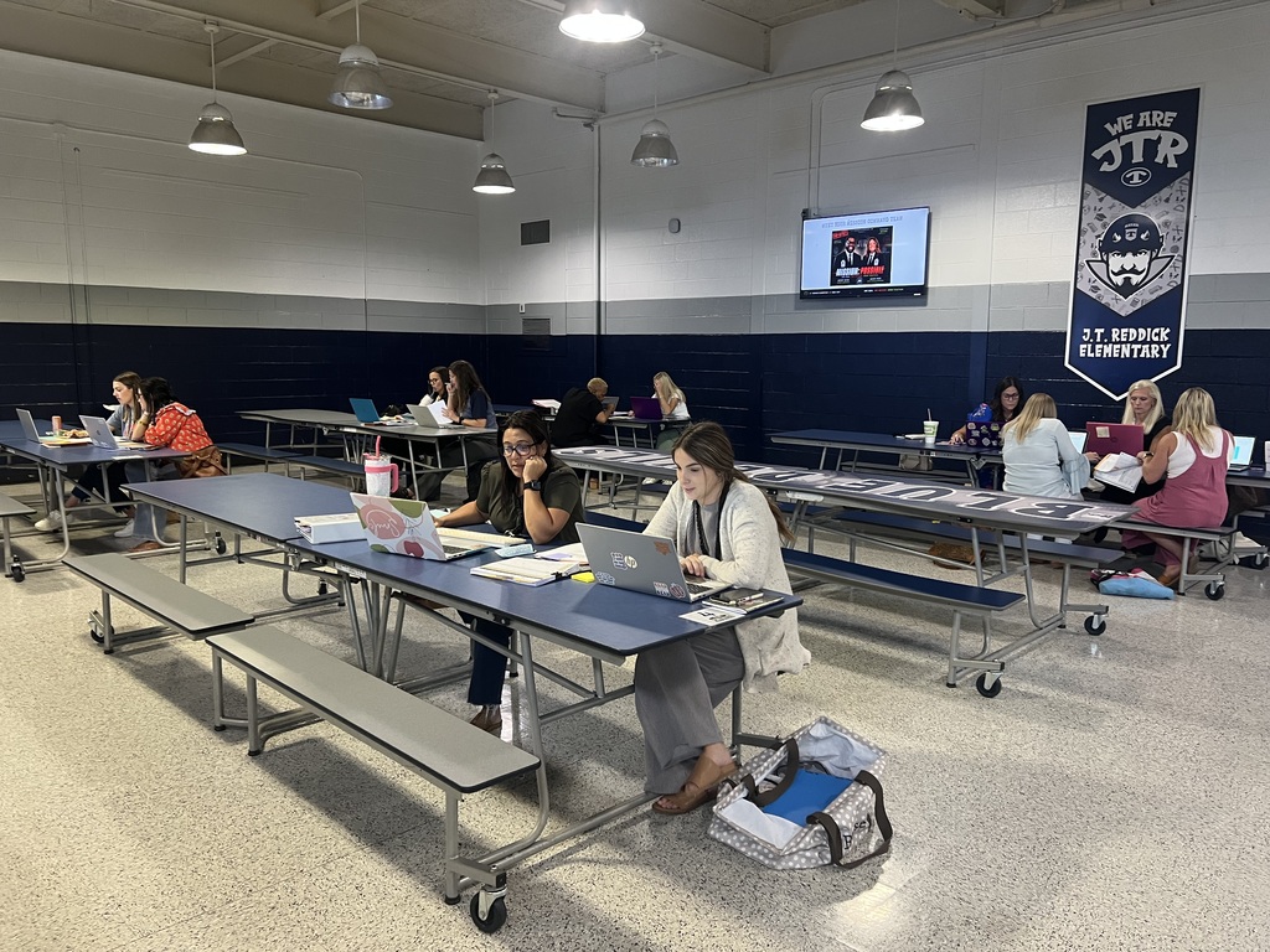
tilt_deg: -7.1
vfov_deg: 53.1
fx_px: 954
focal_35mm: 26
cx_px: 635
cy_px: 476
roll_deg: +0.3
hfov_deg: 67.3
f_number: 1.5
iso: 200
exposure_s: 1/60
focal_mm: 5.7
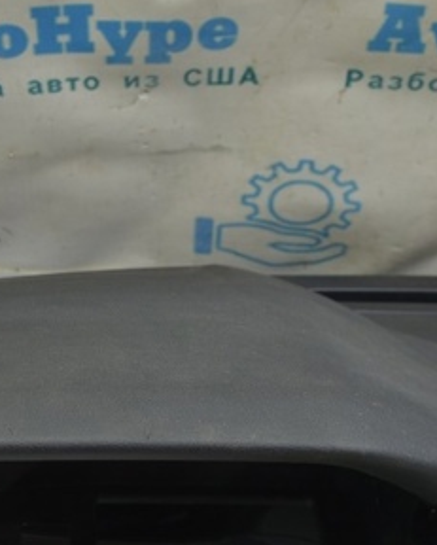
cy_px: 385
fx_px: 1260
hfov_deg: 19.4
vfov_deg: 24.2
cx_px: 62
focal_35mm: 78
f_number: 5.6
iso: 400
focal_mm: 25
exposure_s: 1/20
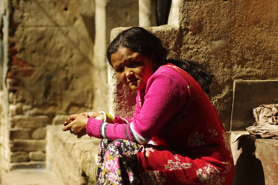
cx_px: 139
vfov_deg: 10.1
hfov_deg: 15.2
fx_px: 1041
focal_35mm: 135
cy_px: 92
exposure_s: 1/1600
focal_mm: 90
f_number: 2.8
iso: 200
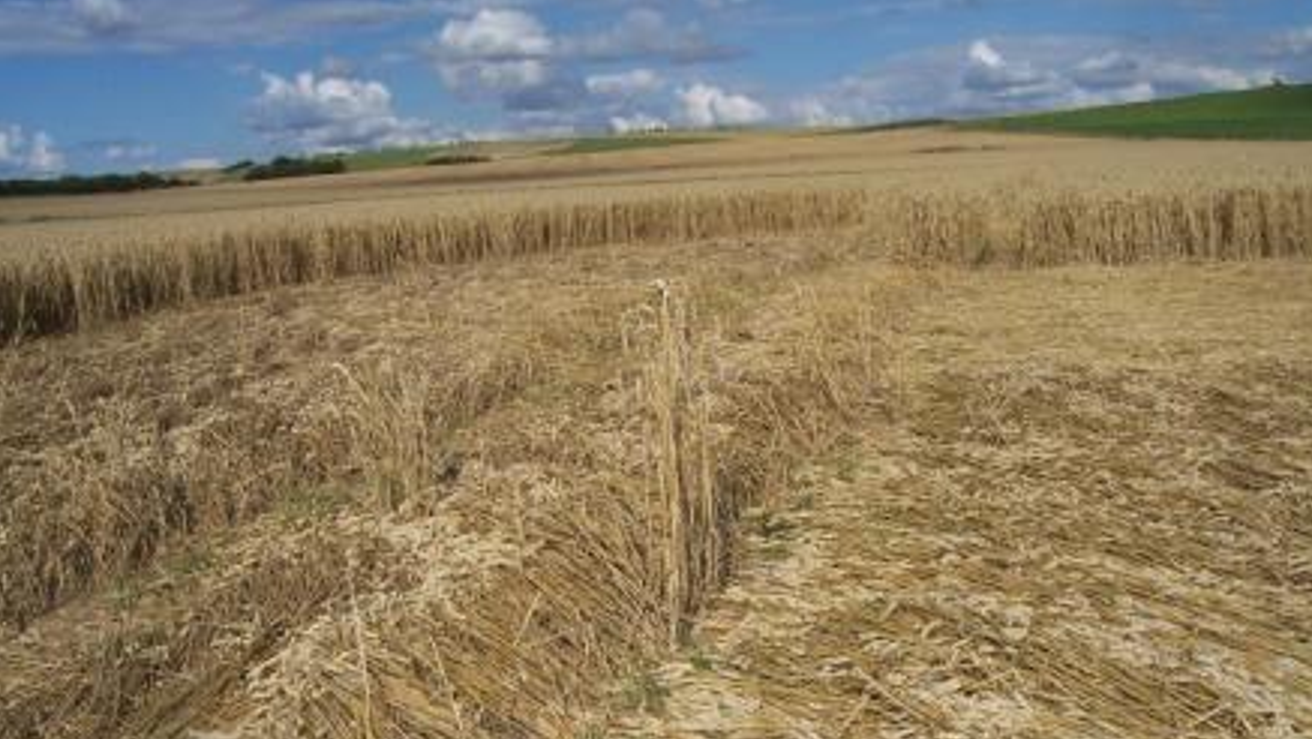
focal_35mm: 38
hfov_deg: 52.8
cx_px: 670
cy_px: 454
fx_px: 1322
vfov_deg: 31.1
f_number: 5.6
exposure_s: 1/1500
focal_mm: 5.6
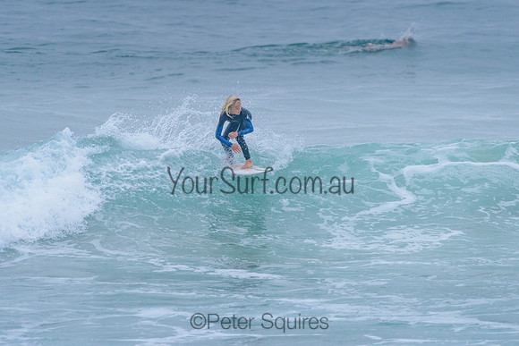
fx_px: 8837
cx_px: 256
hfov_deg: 3.4
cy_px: 146
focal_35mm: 613
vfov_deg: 2.2
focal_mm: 500
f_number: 5.6
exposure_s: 1/2000
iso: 1600
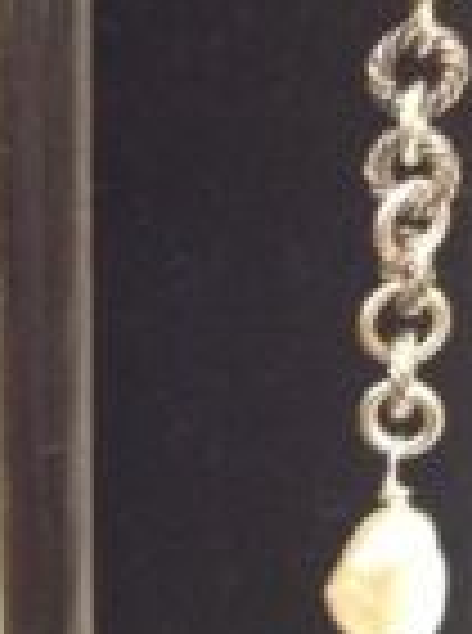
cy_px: 301
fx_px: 1826
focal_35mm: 100
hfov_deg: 14.5
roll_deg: -0.2
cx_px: 4
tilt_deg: -19.7
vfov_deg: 19.7
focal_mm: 4.28
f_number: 2.4
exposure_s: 1/15
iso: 800
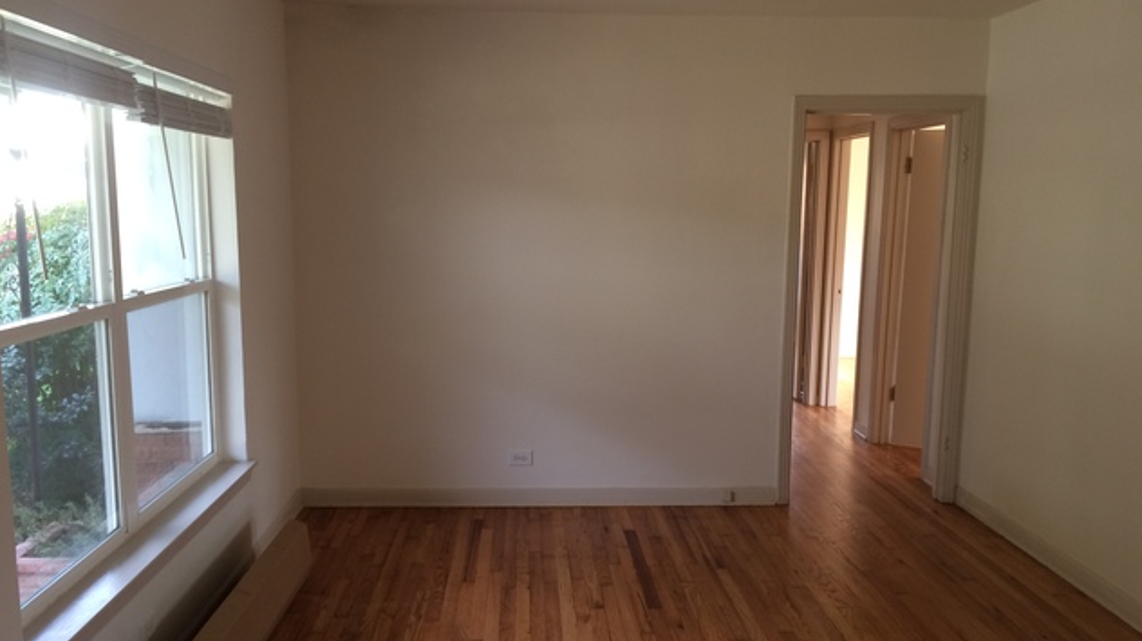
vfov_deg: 36.6
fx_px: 969
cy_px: 356
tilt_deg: -6.7
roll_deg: +0.1
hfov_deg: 61.0
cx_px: 576
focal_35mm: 32
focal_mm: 4.15
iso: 64
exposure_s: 1/30
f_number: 2.2
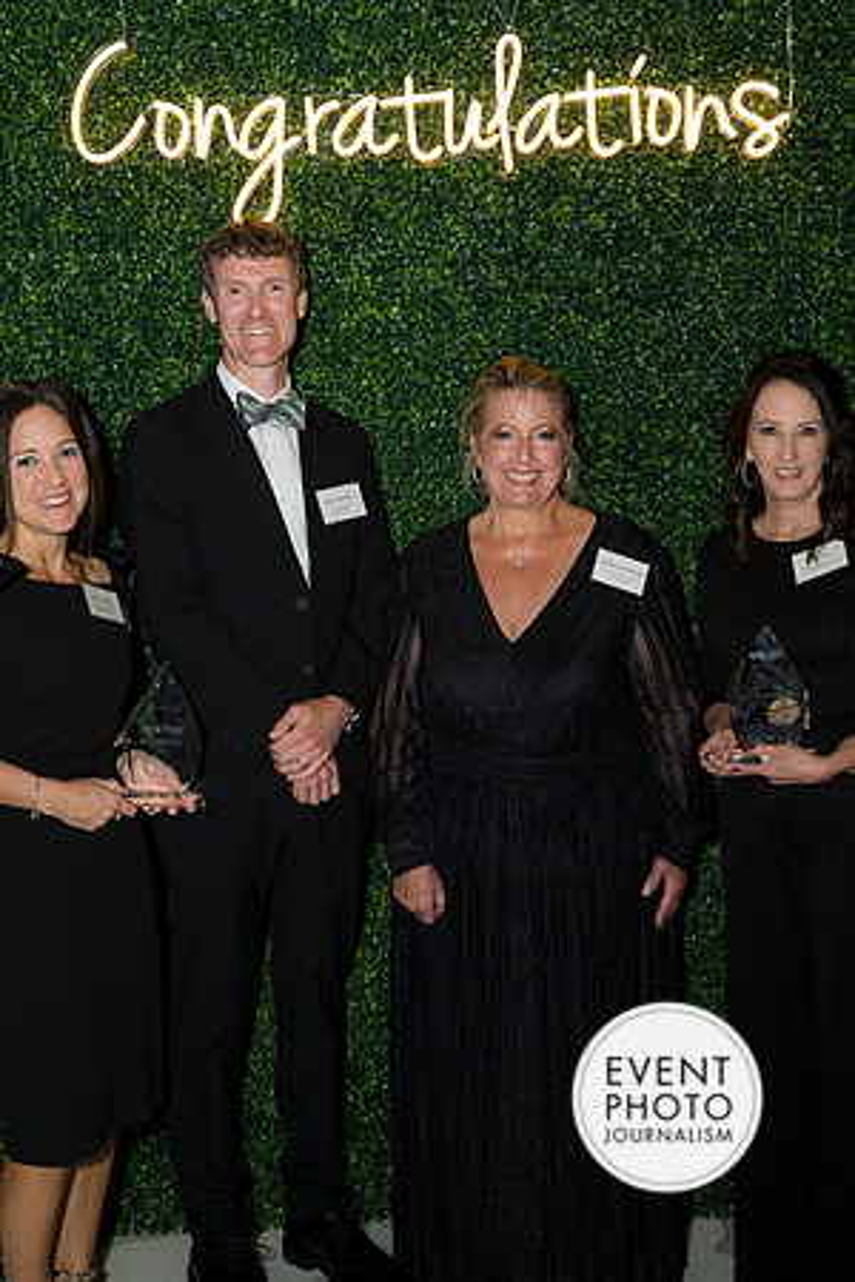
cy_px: 641
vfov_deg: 42.7
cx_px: 428
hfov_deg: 29.2
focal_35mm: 46
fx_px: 1639
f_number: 5
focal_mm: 46
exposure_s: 1/160
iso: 800
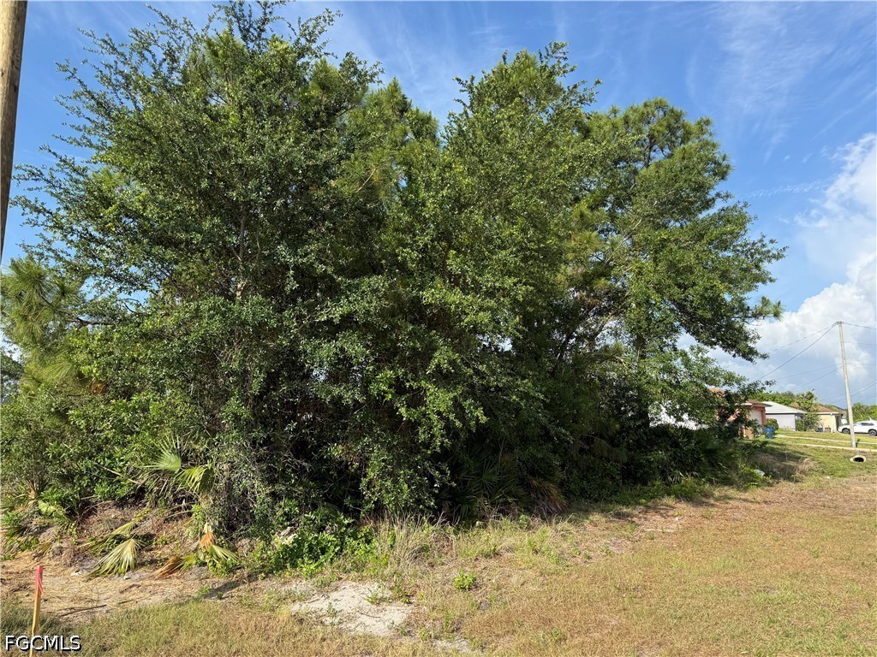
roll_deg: -0.4
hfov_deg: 71.6
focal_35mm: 24
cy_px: 328
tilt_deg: +9.6
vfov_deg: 56.8
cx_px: 438
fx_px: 608
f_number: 1.78
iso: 100
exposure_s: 1/2801
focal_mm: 6.76
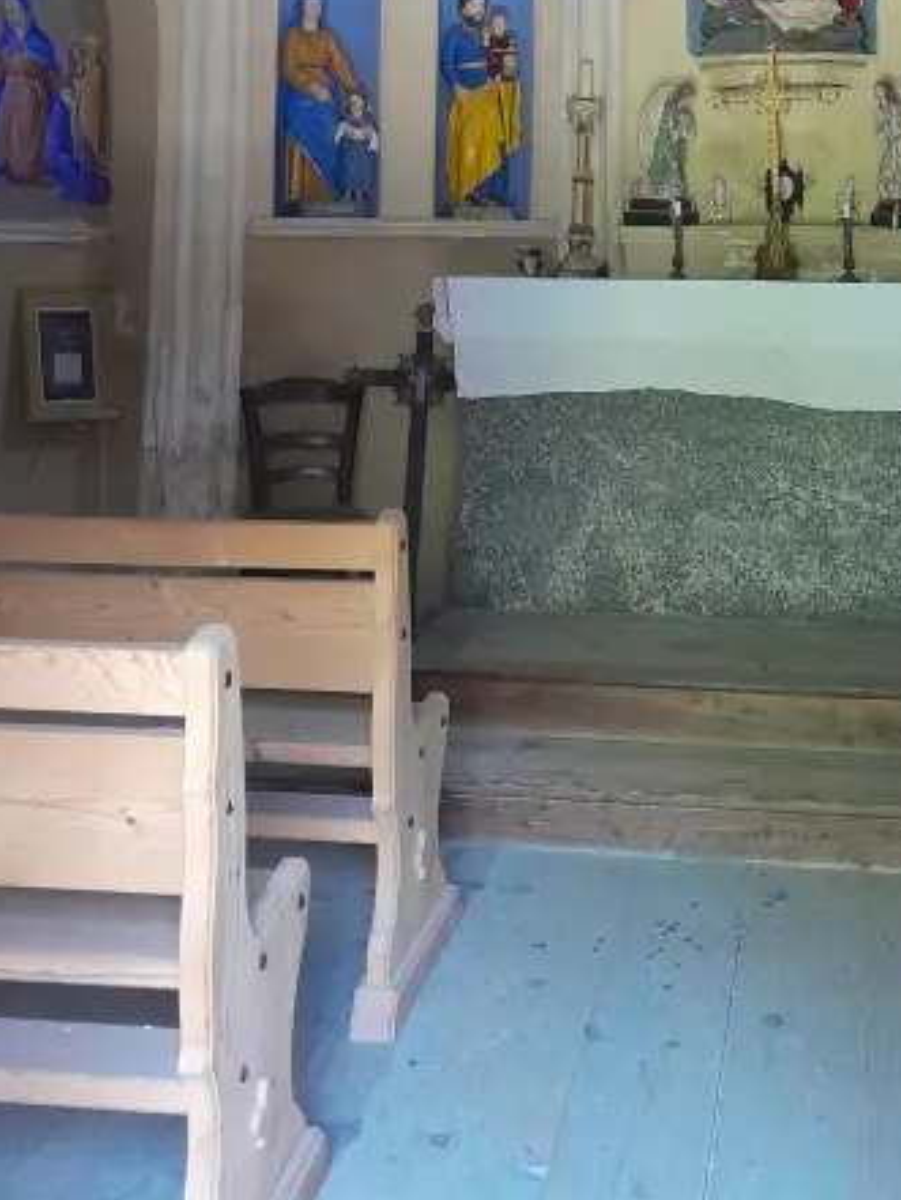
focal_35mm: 49
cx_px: 583
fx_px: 1700
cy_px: 114
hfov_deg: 29.5
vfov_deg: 36.4
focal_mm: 4
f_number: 1.8
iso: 500
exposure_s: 1/25
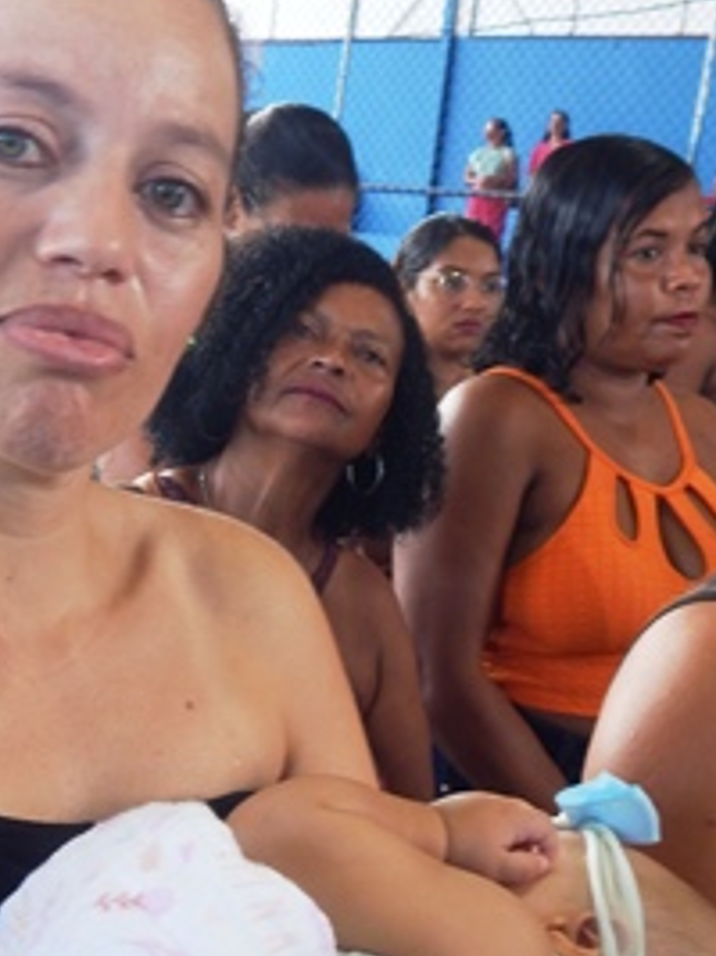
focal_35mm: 68
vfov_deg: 28.1
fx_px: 1877
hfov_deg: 21.4
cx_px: 179
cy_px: 729
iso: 125
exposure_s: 1/50
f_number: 3.3
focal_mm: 6.1
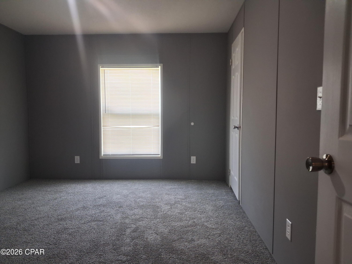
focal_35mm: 27
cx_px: 176
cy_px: 132
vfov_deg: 51.4
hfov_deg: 65.3
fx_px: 275
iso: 320
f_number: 1.8
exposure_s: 1/100
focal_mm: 4
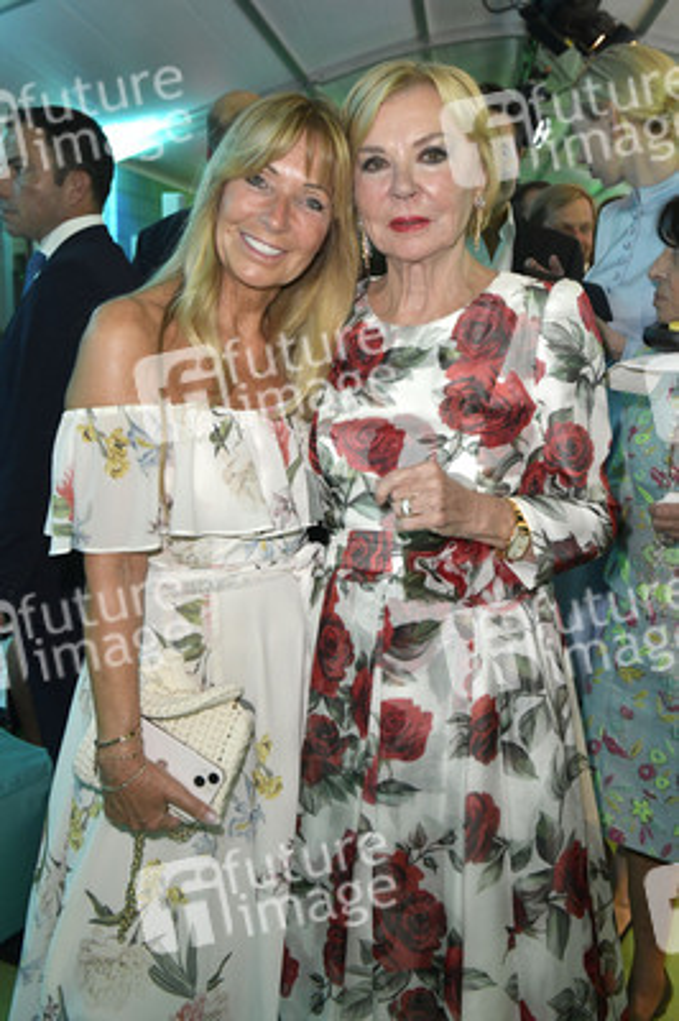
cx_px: 340
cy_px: 510
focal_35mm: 32
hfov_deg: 41.0
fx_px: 907
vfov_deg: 58.8
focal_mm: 32
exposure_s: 1/200
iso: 2500
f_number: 5.6
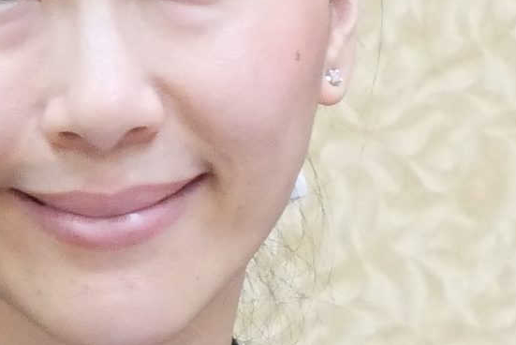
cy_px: 462
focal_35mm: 768
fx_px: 11013
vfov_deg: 1.8
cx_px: 36
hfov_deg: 2.7
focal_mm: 55
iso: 3200
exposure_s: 1/15
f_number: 5.6
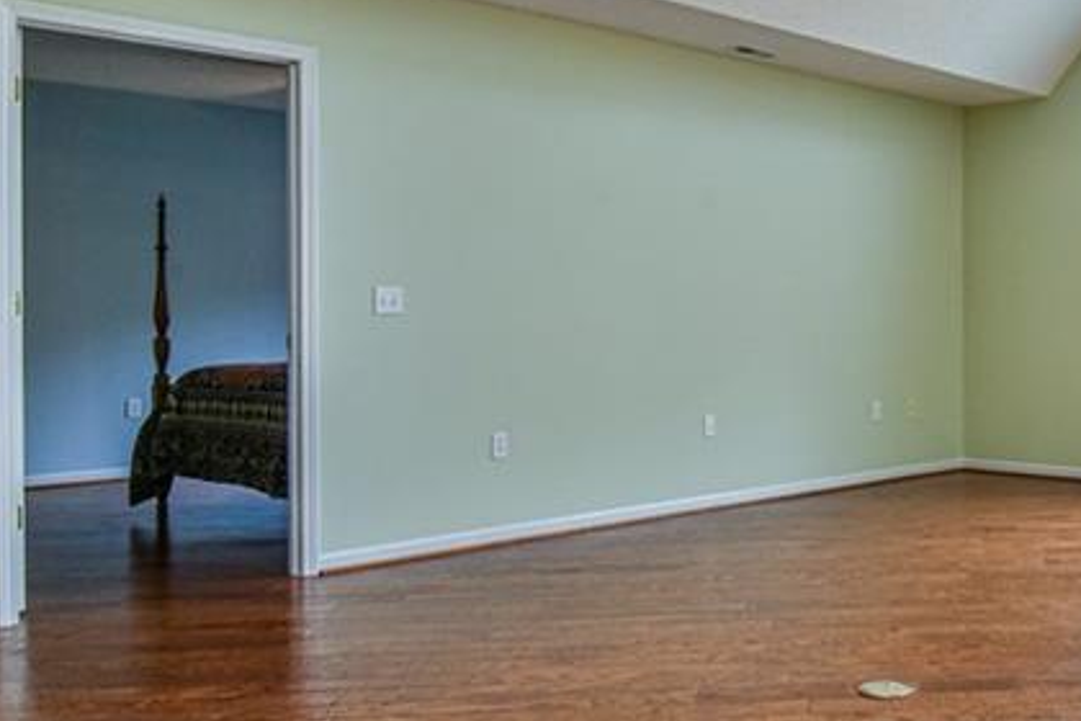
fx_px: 1171
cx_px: 1027
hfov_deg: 43.9
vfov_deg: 34.2
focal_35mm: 39
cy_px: 326
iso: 1600
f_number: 8
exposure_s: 1/250
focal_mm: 16
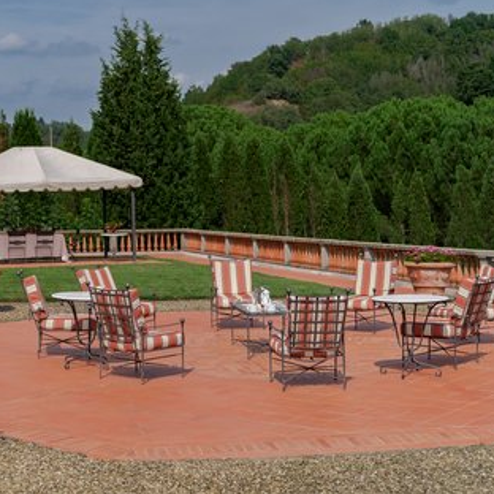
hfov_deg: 25.2
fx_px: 1098
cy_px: 245
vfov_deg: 25.4
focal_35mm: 68
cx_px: 162
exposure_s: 1/2000
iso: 200
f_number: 4.5
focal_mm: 52
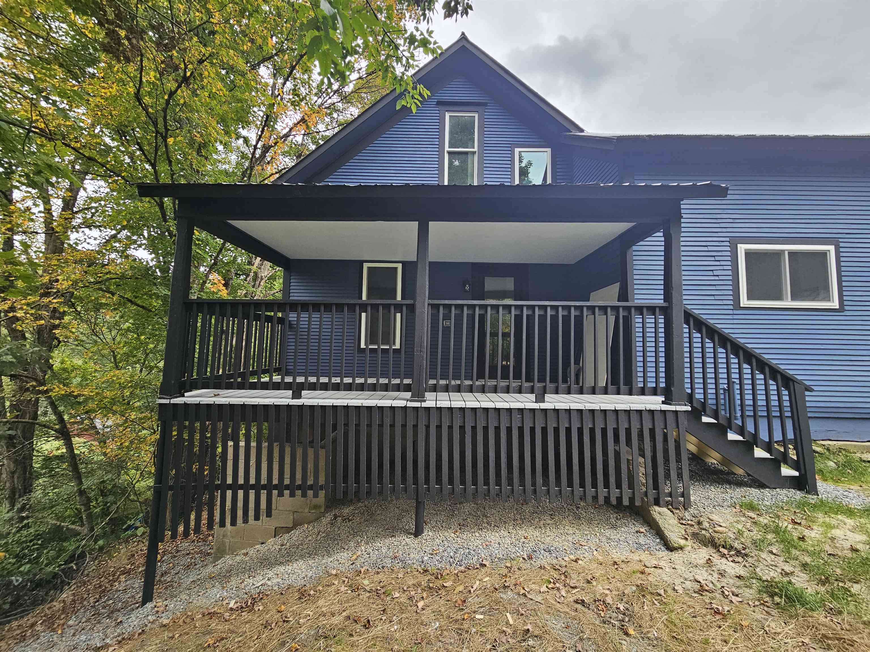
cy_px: 326
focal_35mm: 13
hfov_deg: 106.2
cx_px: 435
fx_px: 327
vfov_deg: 89.9
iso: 80
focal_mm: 2.2
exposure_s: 1/359
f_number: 2.2
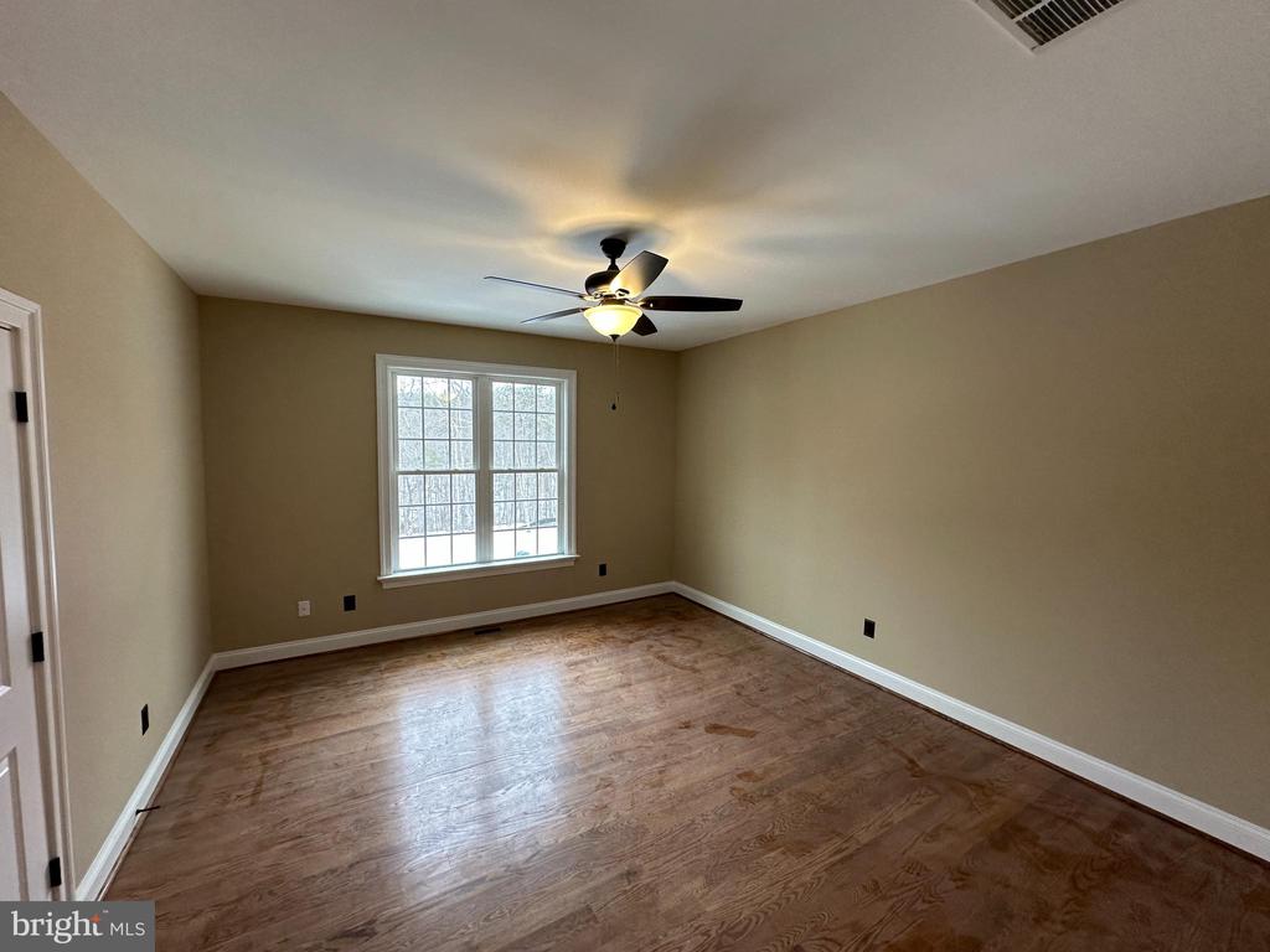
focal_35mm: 14
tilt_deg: -4.7
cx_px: 635
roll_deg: -0.1
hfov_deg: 102.1
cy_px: 476
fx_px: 514
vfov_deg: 85.7
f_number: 2.2
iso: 200
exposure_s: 1/120
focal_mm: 2.22
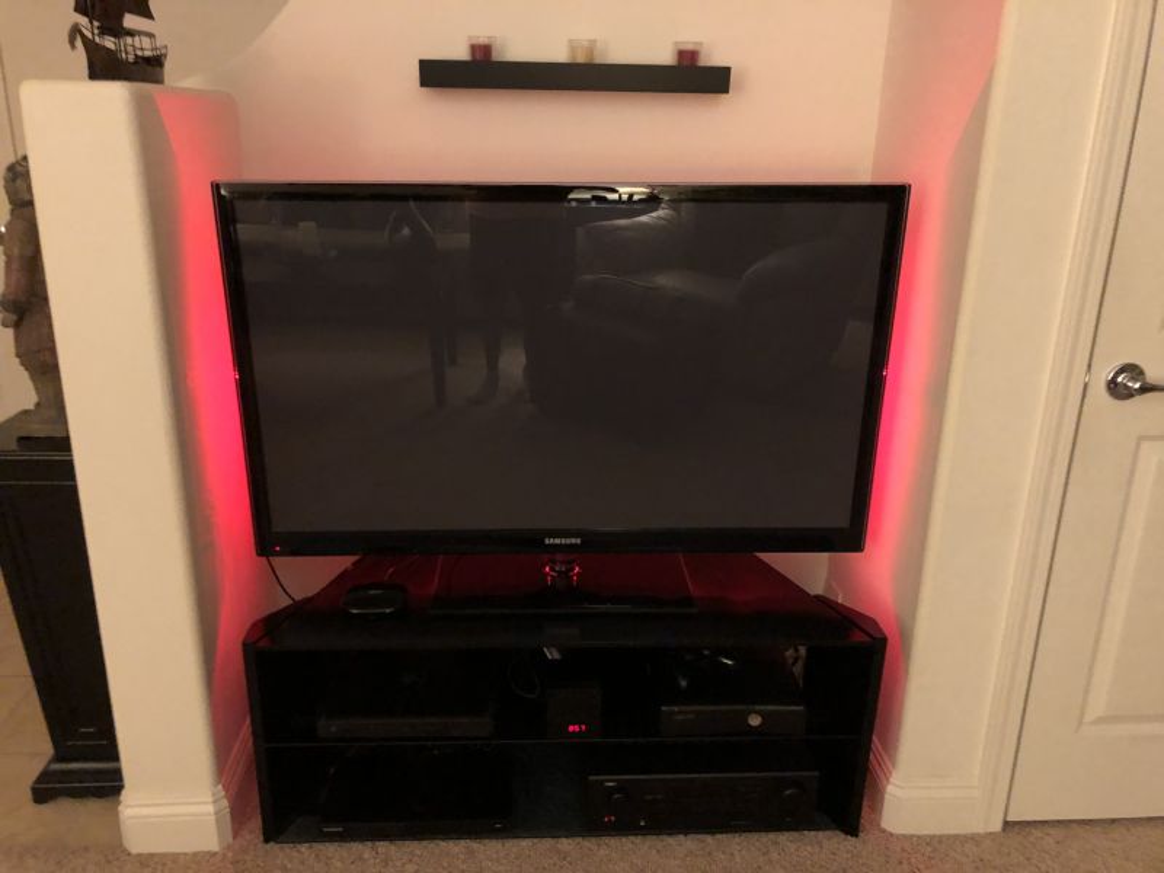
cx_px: 582
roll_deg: -0.6
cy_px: 436
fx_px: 942
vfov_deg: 49.7
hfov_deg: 63.4
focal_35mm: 28
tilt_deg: -17.3
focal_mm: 3.99
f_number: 1.8
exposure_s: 1/4
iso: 125
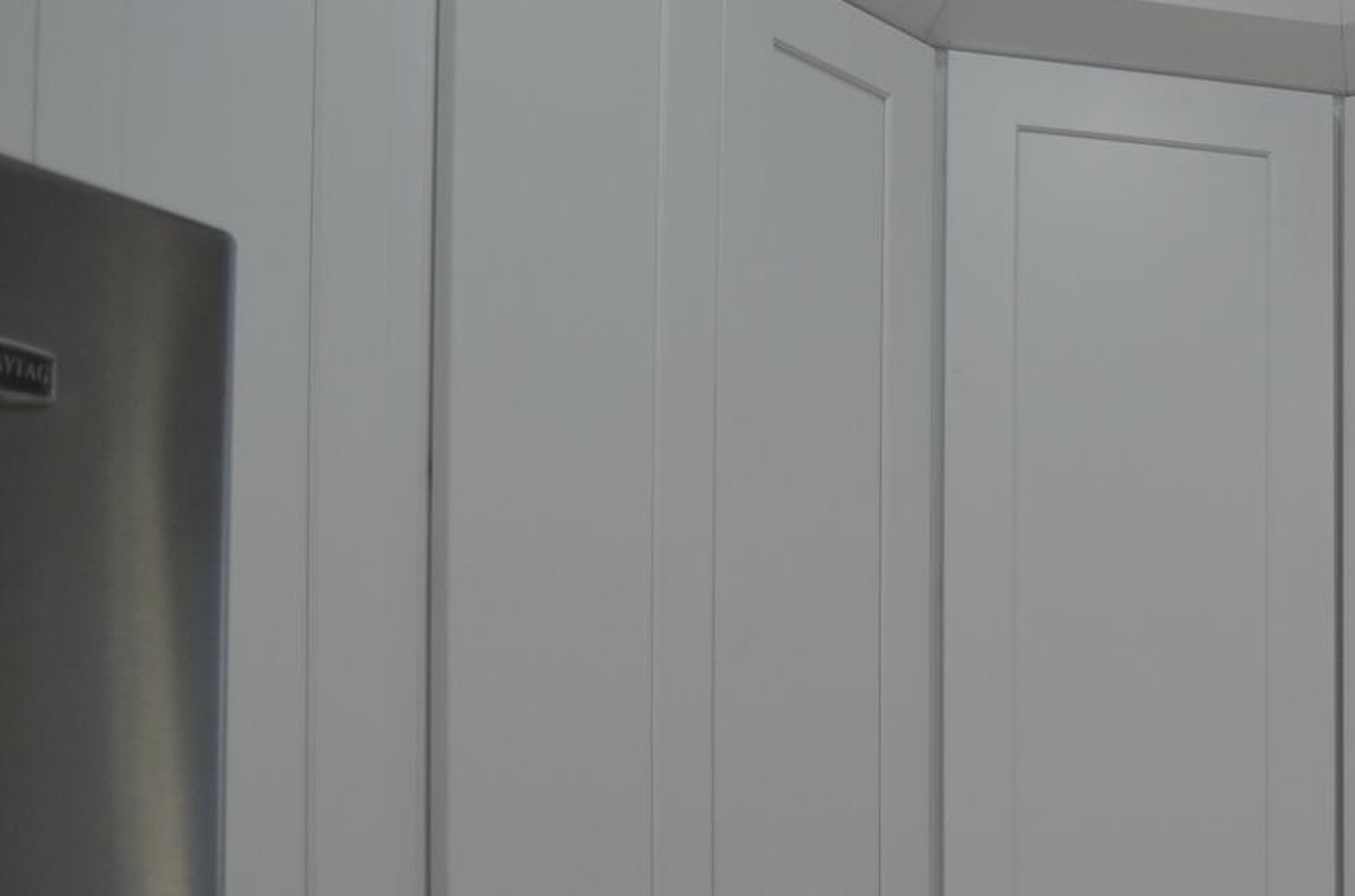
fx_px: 2741
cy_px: 1036
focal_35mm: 73
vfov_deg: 17.8
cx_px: 1621
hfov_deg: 25.1
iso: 400
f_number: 5.6
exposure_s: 1/125
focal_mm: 20
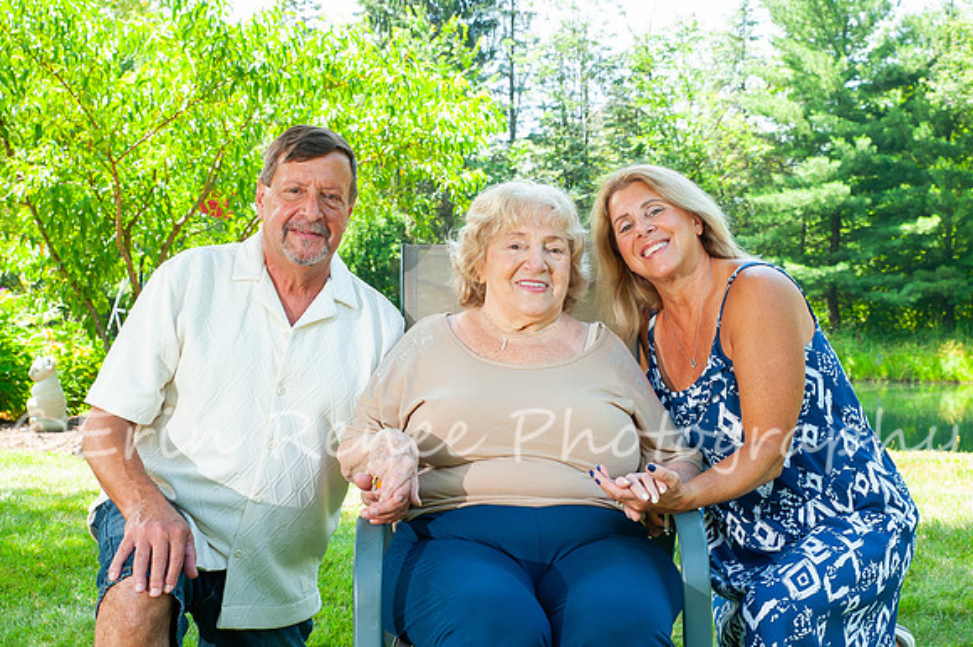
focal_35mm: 61
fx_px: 1661
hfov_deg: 32.6
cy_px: 320
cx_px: 553
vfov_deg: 22.1
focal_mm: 48
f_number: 11
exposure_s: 1/125
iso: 800
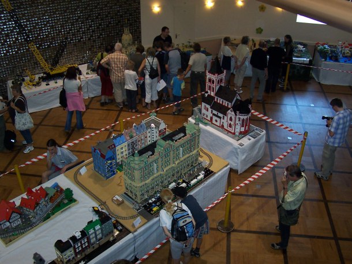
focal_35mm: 37
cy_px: 132
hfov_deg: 50.2
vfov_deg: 38.6
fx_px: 376
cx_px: 176
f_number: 2.8
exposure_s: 1/60
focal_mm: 5.6
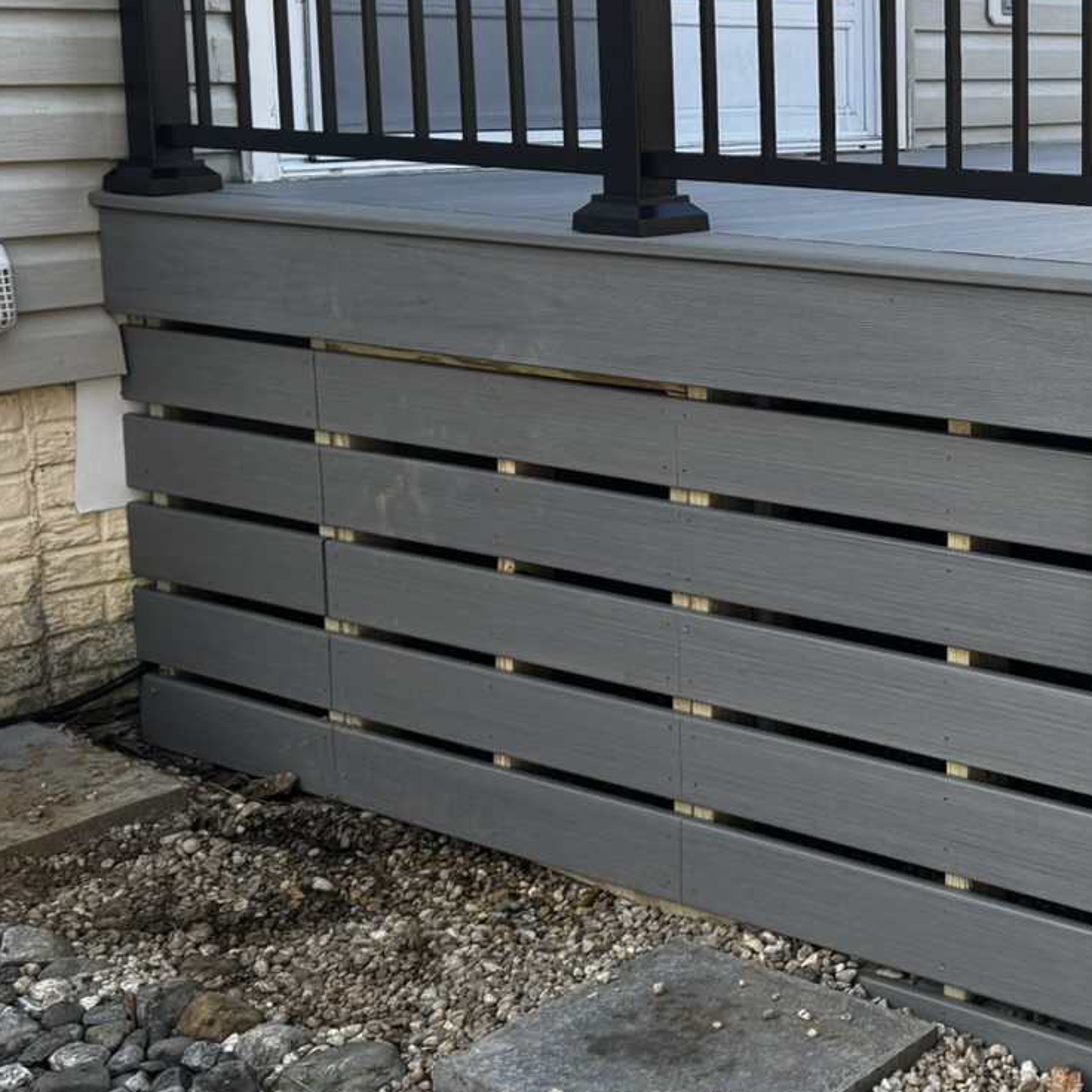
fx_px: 2106
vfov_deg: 28.9
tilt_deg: -10.3
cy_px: 390
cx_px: 1181
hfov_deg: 26.9
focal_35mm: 59
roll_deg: -0.4
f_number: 1.78
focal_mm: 6.76
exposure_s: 1/390
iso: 80
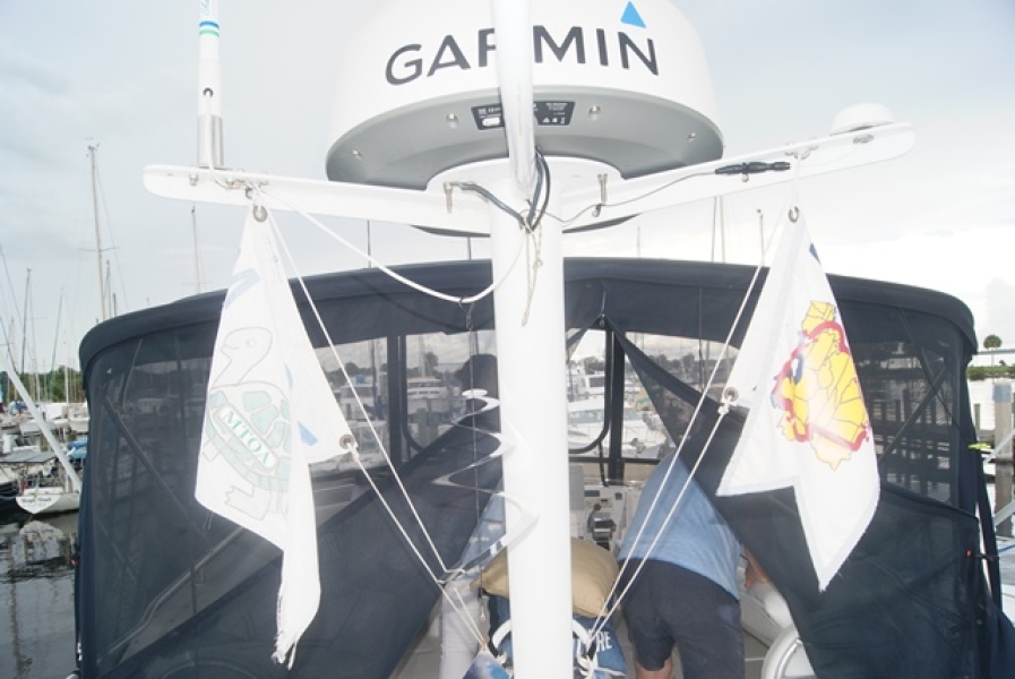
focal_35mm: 27
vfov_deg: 48.0
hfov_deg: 67.3
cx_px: 508
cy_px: 340
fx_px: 762
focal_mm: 18
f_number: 6.3
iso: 100
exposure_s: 1/80
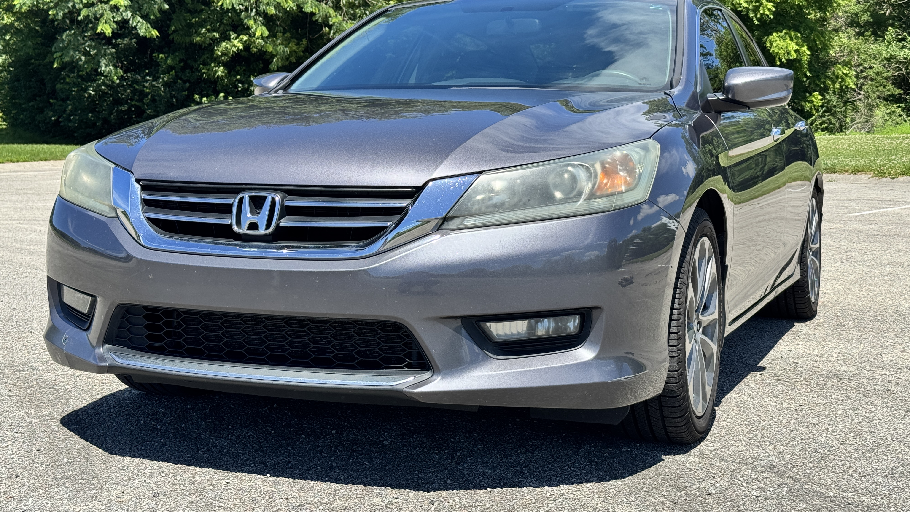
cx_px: 460
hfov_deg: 39.2
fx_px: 1279
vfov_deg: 22.6
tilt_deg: -3.9
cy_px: 183
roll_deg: -0.2
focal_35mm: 53
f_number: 1.78
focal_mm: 6.76
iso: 64
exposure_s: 1/2415
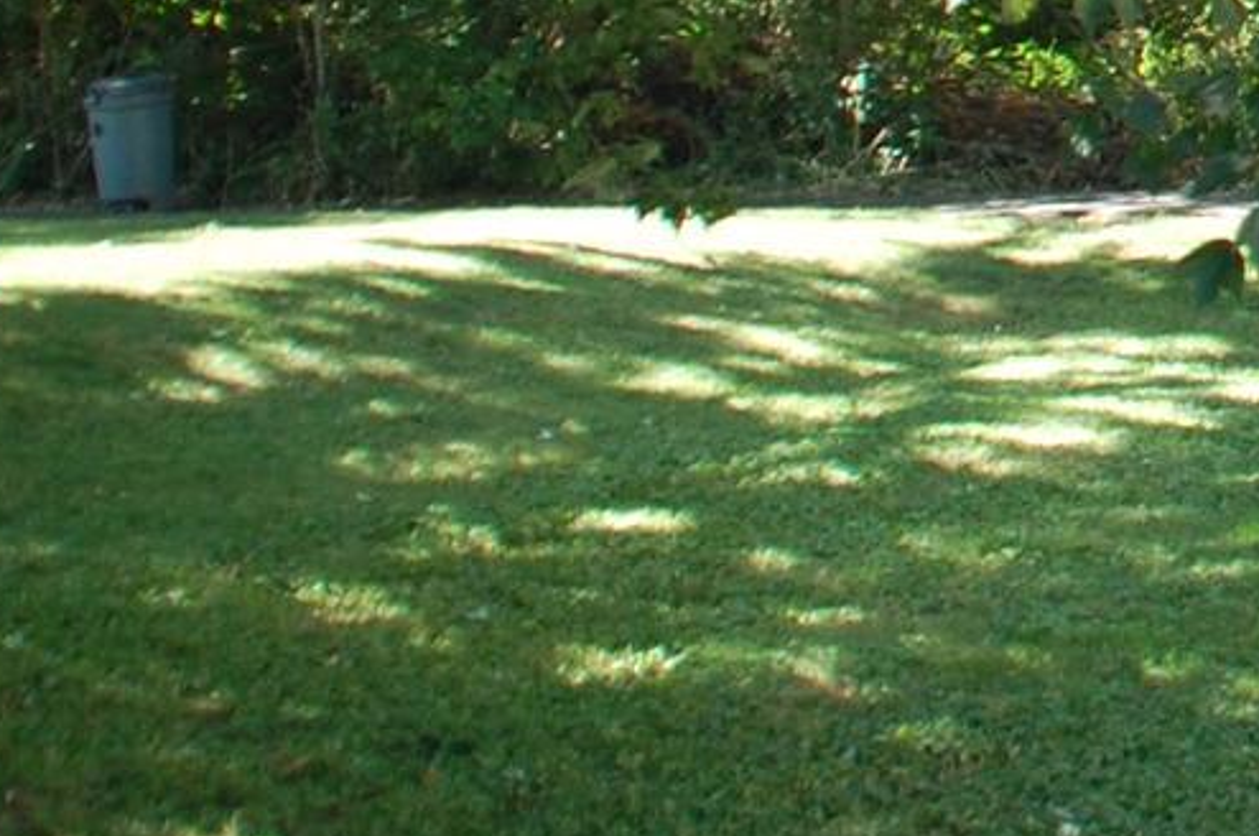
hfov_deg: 15.8
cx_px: 2205
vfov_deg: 11.6
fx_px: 3912
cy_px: -514
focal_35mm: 112
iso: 320
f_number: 5.6
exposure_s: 1/125
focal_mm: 18
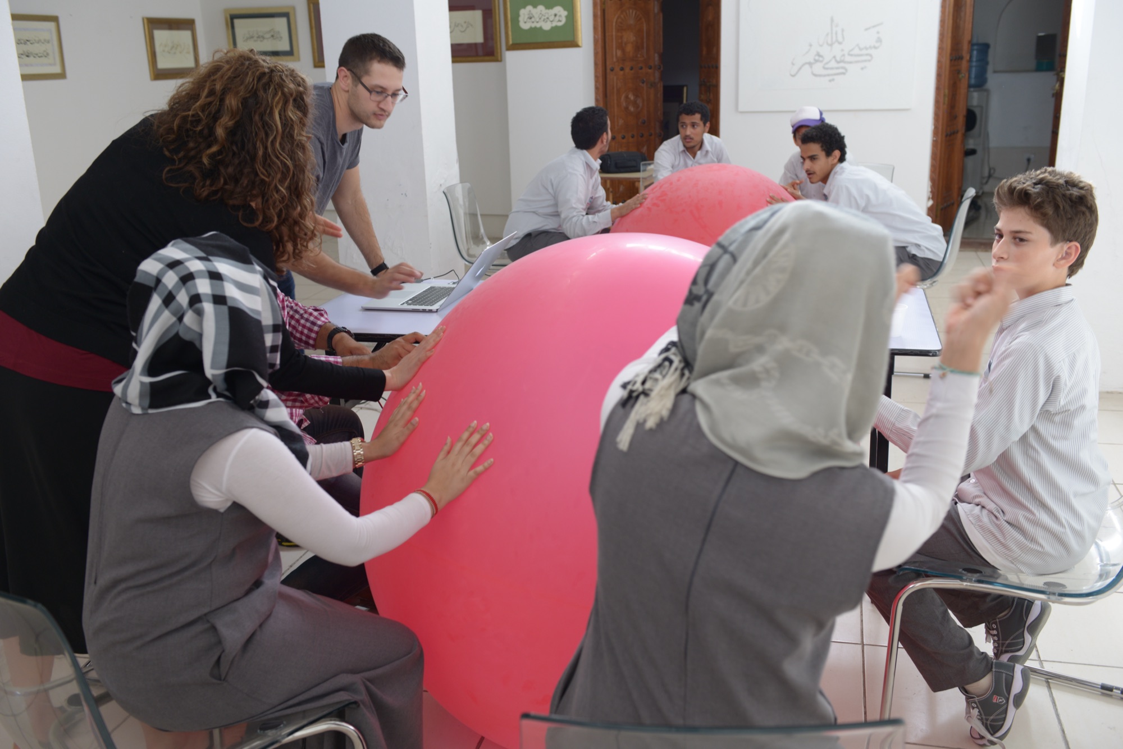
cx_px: 562
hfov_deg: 53.1
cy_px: 374
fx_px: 1123
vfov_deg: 36.9
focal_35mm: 36
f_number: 4.5
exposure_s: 1/60
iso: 320
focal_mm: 36
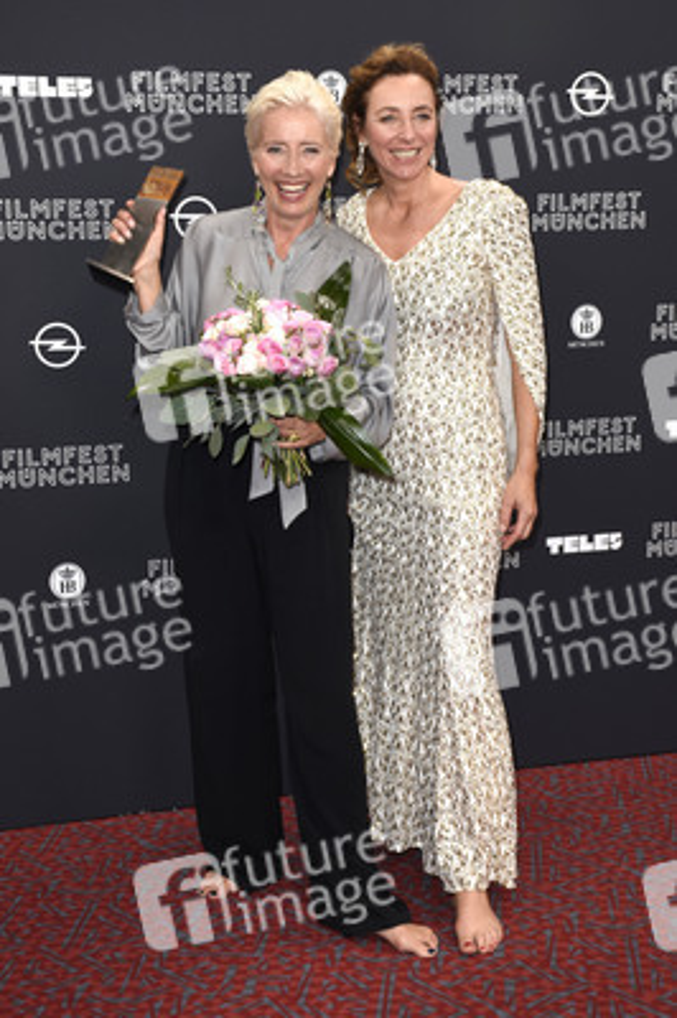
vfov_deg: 37.9
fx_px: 1483
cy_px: 509
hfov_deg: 25.7
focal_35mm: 52
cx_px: 338
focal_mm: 35
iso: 250
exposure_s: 1/125
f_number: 6.3
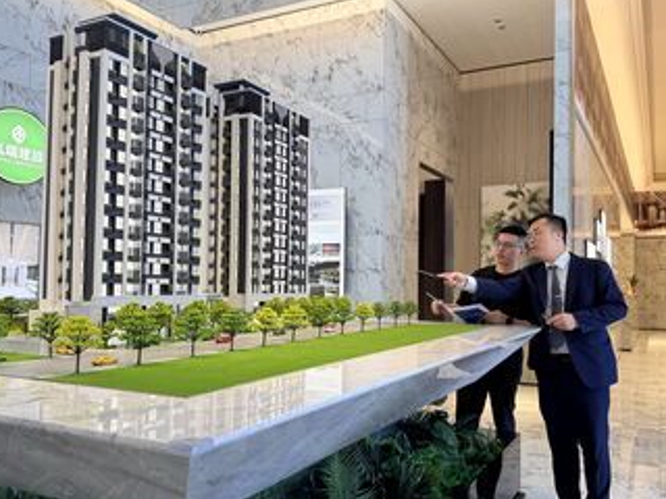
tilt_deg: +3.4
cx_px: 373
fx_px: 577
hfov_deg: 59.8
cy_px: 266
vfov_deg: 46.8
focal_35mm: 30
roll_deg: -1.0
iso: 125
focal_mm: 6.76
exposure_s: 1/60
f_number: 1.78
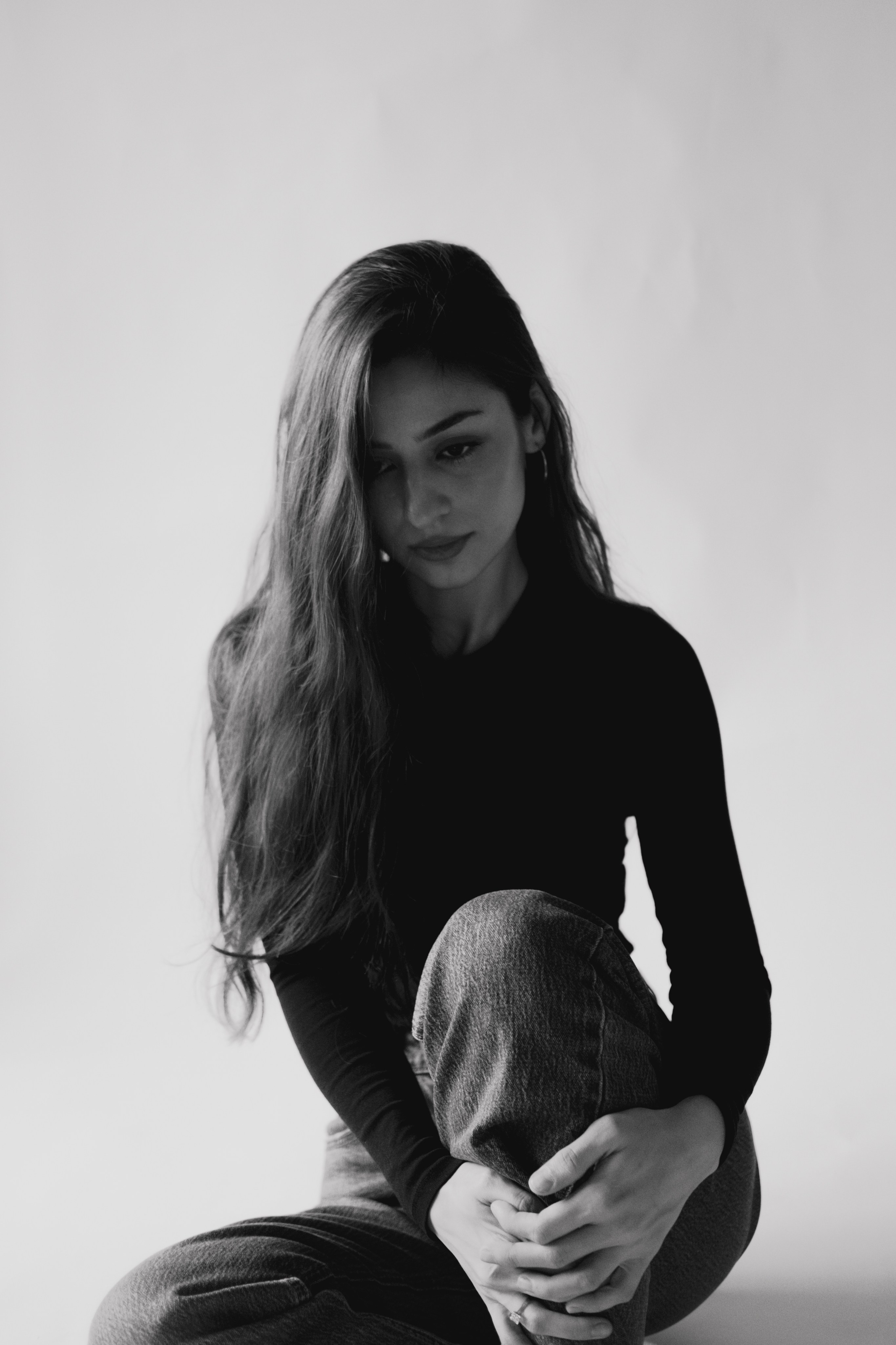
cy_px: 672
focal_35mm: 53
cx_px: 448
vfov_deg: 37.5
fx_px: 1979
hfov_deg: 25.5
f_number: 2
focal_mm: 35
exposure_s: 1/100
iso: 1600
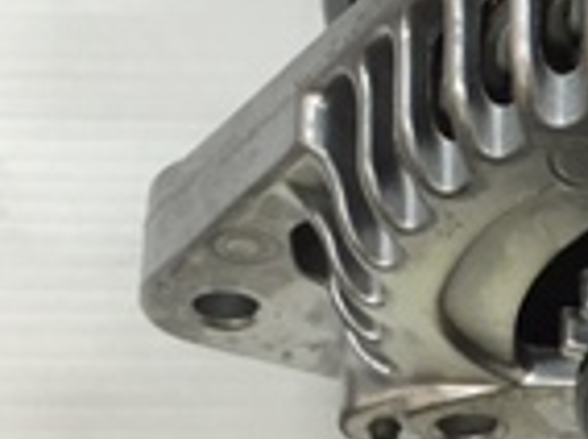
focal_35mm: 131
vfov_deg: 11.3
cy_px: 257
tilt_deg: -58.6
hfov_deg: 14.3
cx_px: 812
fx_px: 2221
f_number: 2.2
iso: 40
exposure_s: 1/33
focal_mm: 4.15
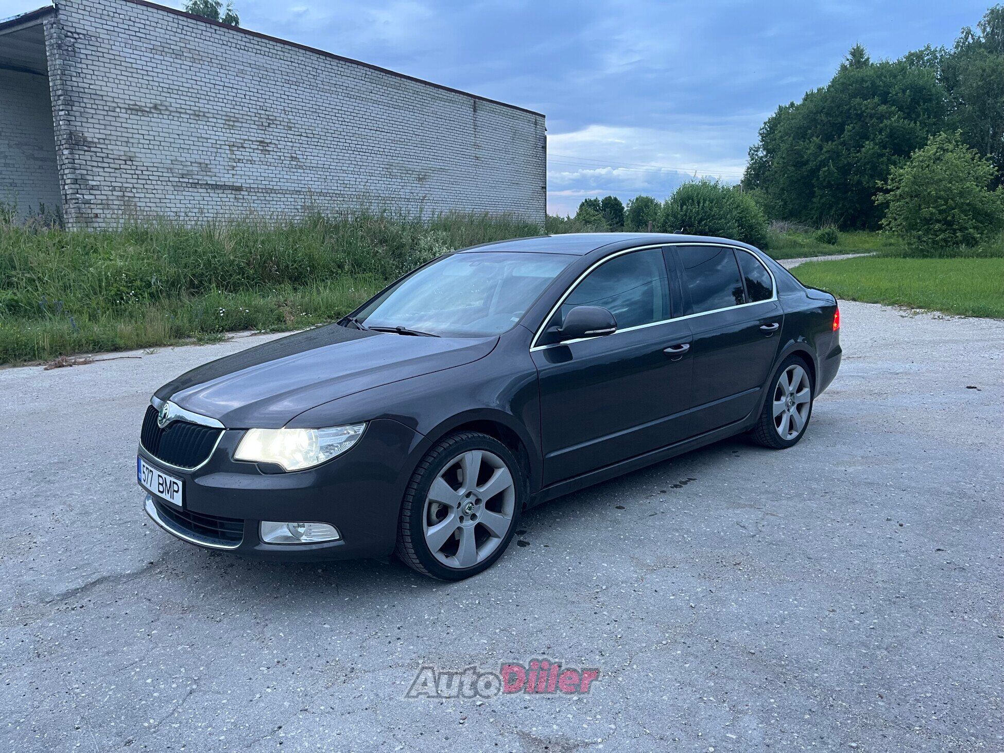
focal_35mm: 26
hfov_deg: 67.3
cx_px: 502
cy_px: 376
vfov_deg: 53.1
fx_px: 754
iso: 100
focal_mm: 5.1
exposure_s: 1/50
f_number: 1.6
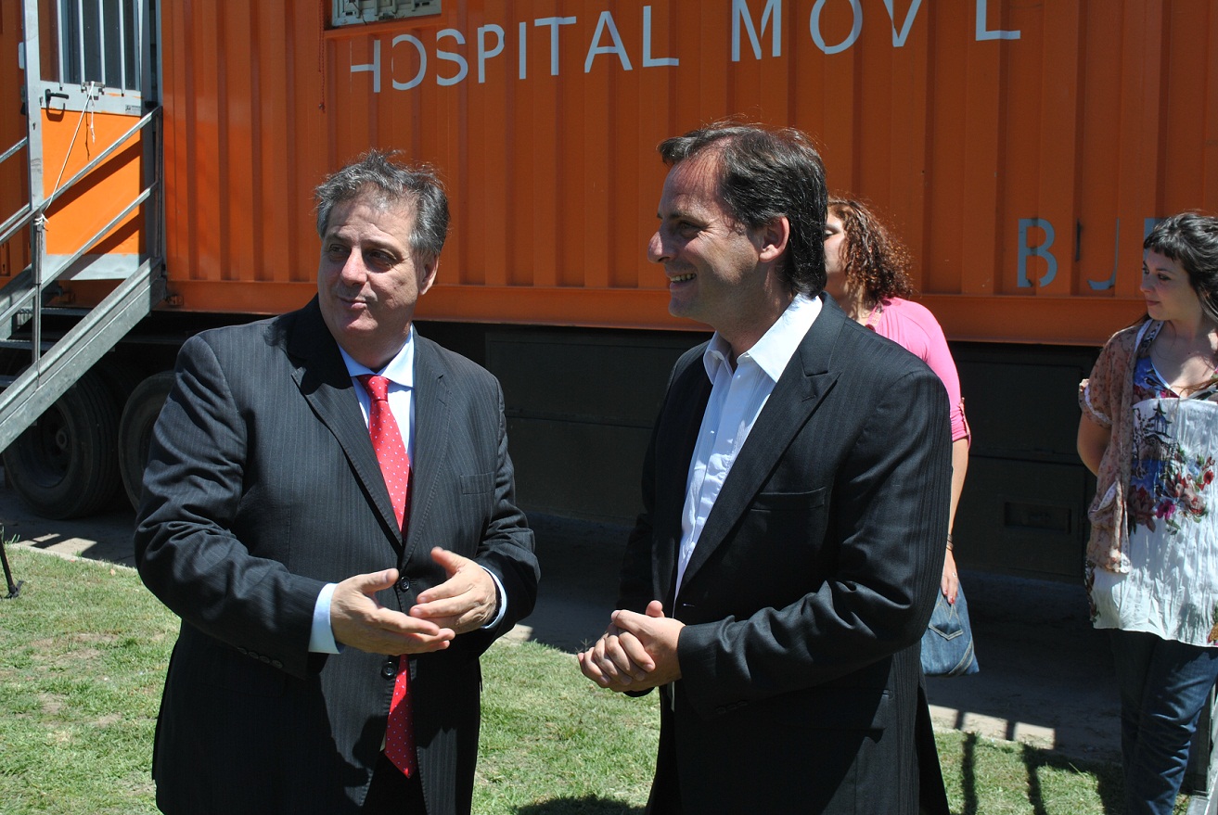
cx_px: 609
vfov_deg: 32.0
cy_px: 408
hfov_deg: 46.3
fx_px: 1423
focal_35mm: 42
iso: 100
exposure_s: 1/200
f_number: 7.1
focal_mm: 28
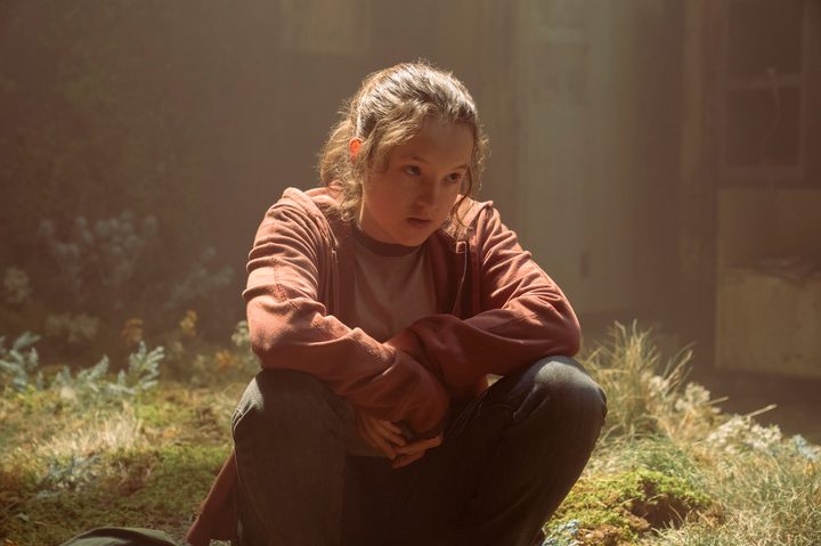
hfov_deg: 28.9
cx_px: 410
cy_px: 273
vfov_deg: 19.4
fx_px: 1595
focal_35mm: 70
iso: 3200
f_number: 5
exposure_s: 1/125
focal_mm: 70
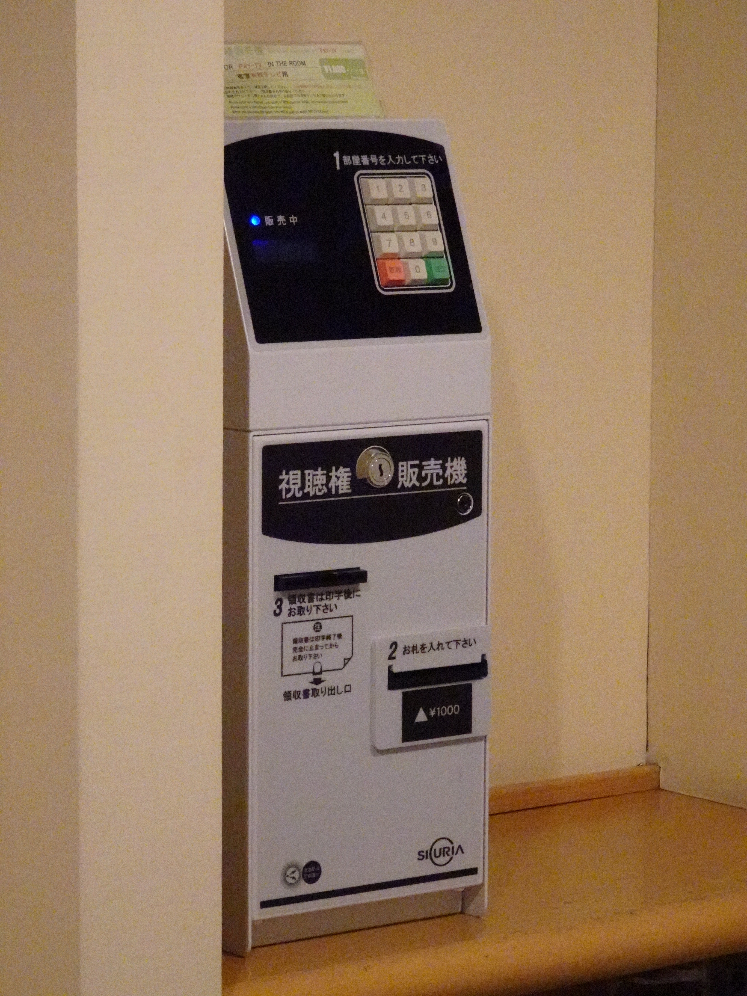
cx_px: 374
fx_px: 3625
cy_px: 498
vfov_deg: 15.6
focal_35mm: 126
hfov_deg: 11.8
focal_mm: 19.98
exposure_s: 1/30
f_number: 5.6
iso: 3200
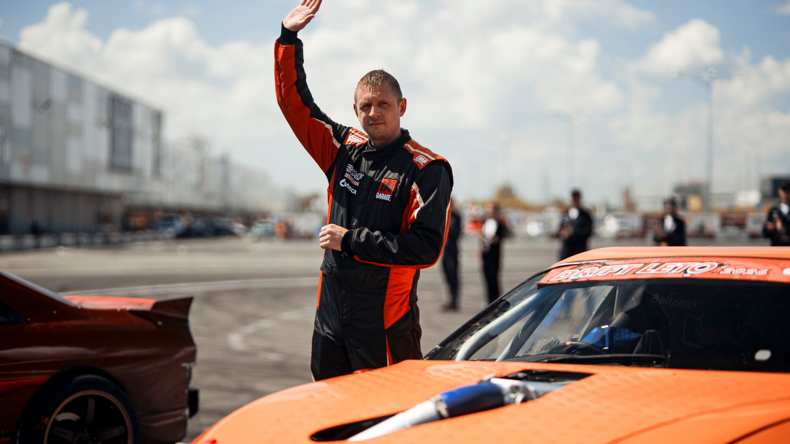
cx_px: 399
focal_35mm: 90
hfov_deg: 23.7
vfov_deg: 13.4
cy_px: 220
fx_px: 1885
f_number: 1.8
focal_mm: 85
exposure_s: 1/250
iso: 100
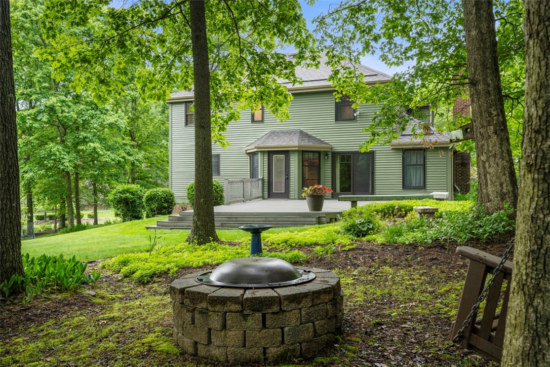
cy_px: 184
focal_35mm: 30
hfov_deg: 61.9
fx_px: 458
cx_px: 275
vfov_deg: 43.6
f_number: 8
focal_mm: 30
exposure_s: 1/50
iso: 400
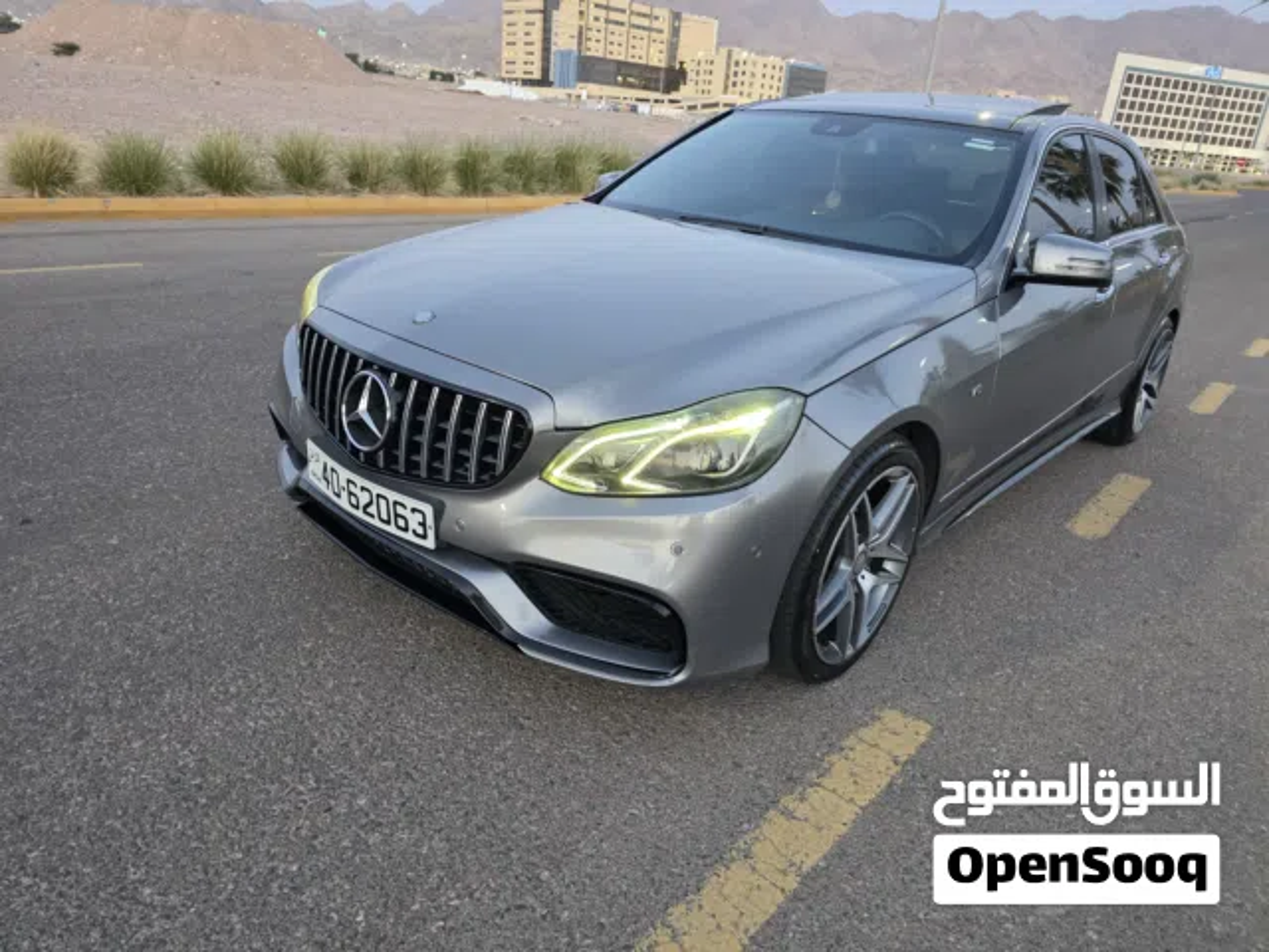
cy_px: 476
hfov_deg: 73.9
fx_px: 843
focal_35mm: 23
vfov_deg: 58.9
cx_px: 634
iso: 800
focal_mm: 6.3
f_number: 1.7
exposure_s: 1/100
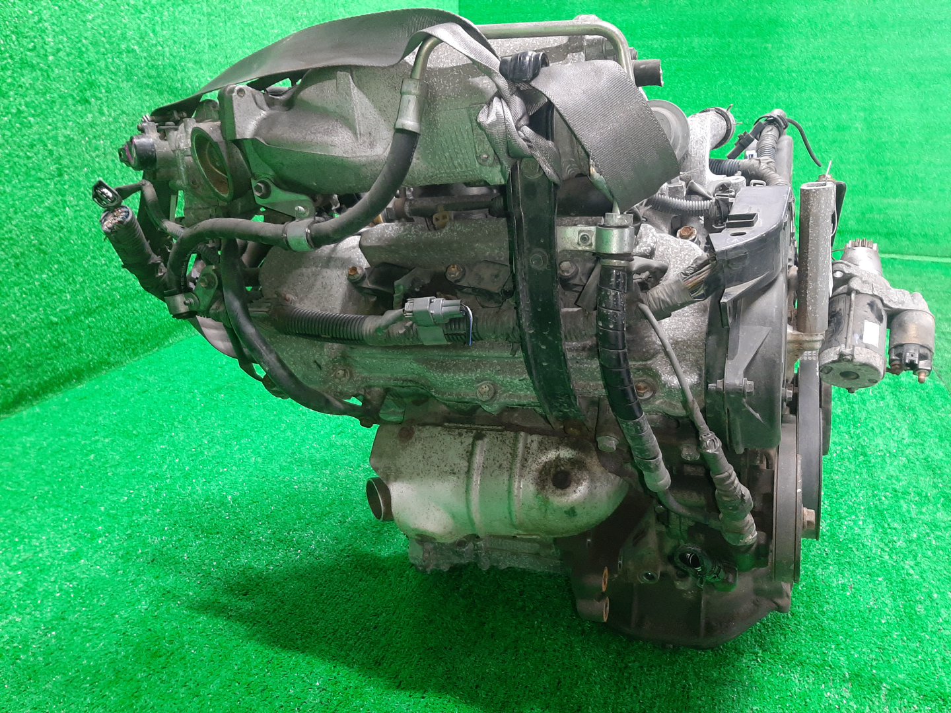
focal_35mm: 26
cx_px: 476
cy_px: 356
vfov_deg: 53.1
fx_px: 714
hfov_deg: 67.3
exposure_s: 1/33
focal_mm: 3.93
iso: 189
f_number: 1.7
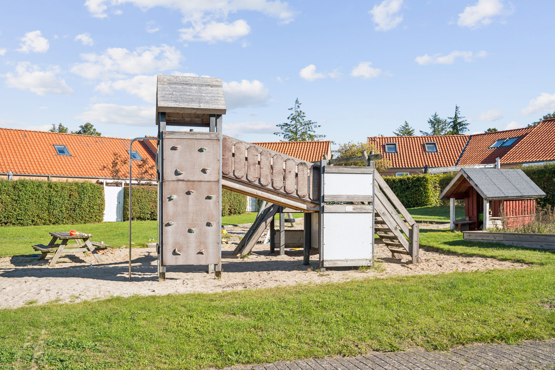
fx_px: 540
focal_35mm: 35
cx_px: 278
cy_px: 185
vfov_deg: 37.9
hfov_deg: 54.4
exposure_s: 1/160
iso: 50
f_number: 5.6
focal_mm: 35
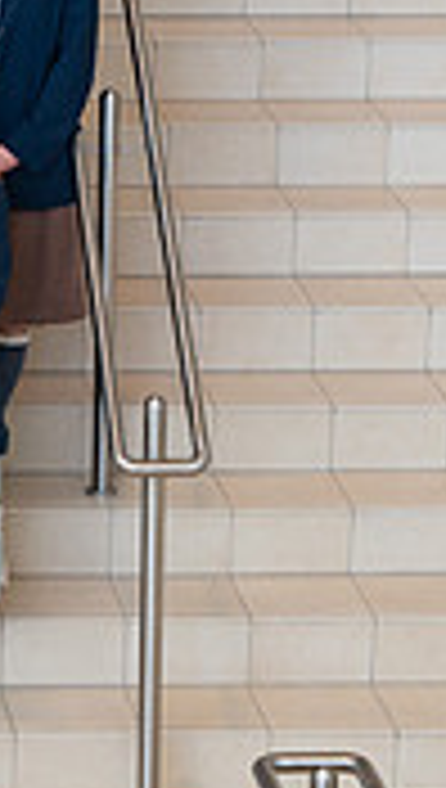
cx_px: -371
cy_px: -55
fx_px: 4291
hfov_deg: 5.8
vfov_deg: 10.4
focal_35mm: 205
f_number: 7.1
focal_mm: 49
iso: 1000
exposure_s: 1/160
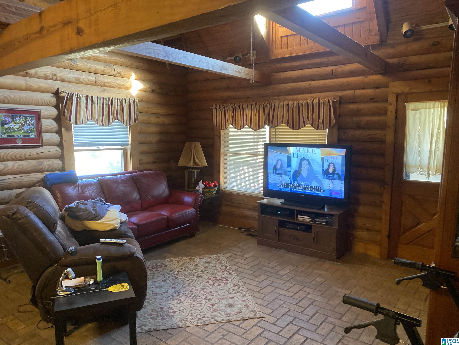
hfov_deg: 67.3
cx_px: 230
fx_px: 345
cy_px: 172
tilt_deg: -7.6
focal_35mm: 26
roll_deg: -1.5
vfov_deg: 53.1
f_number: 1.8
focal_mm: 4.25
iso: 320
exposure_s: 1/40
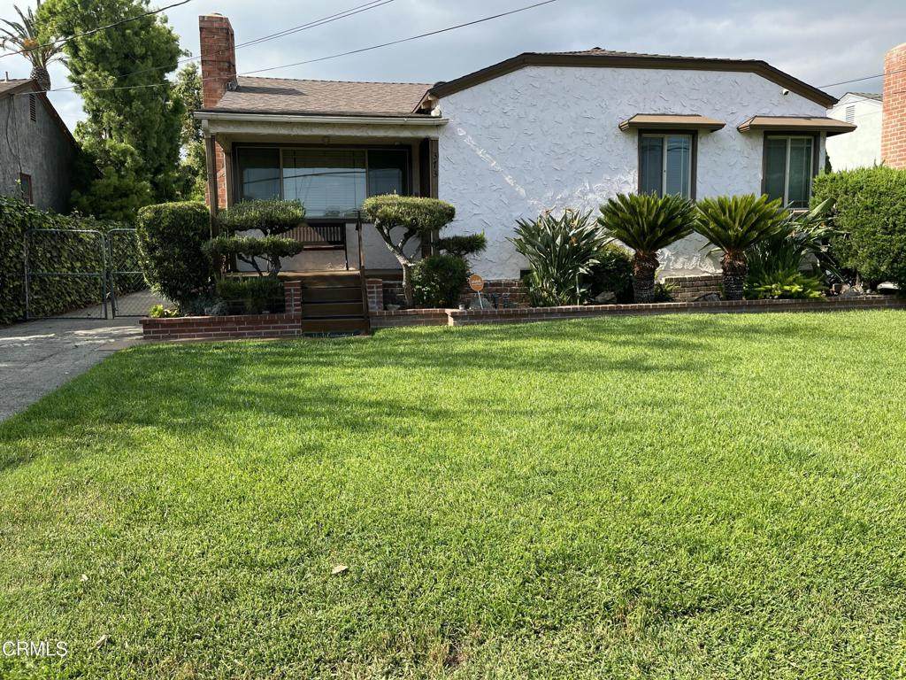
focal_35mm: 26
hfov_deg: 67.3
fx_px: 680
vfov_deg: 53.1
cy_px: 340
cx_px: 453
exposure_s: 1/1672
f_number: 1.6
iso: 50
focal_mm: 5.1
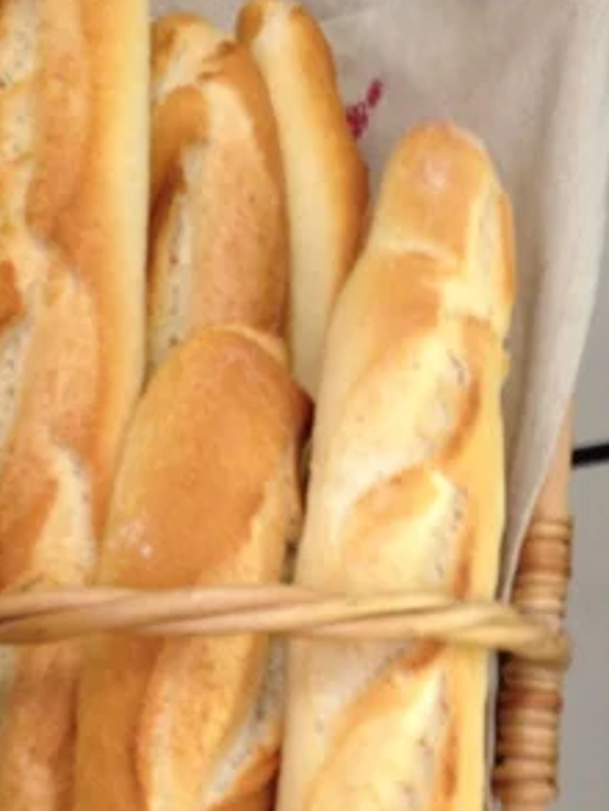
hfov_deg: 20.4
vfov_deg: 26.4
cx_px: 246
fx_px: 1688
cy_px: 681
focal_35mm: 72
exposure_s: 1/20
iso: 125
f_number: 2.4
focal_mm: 4.13
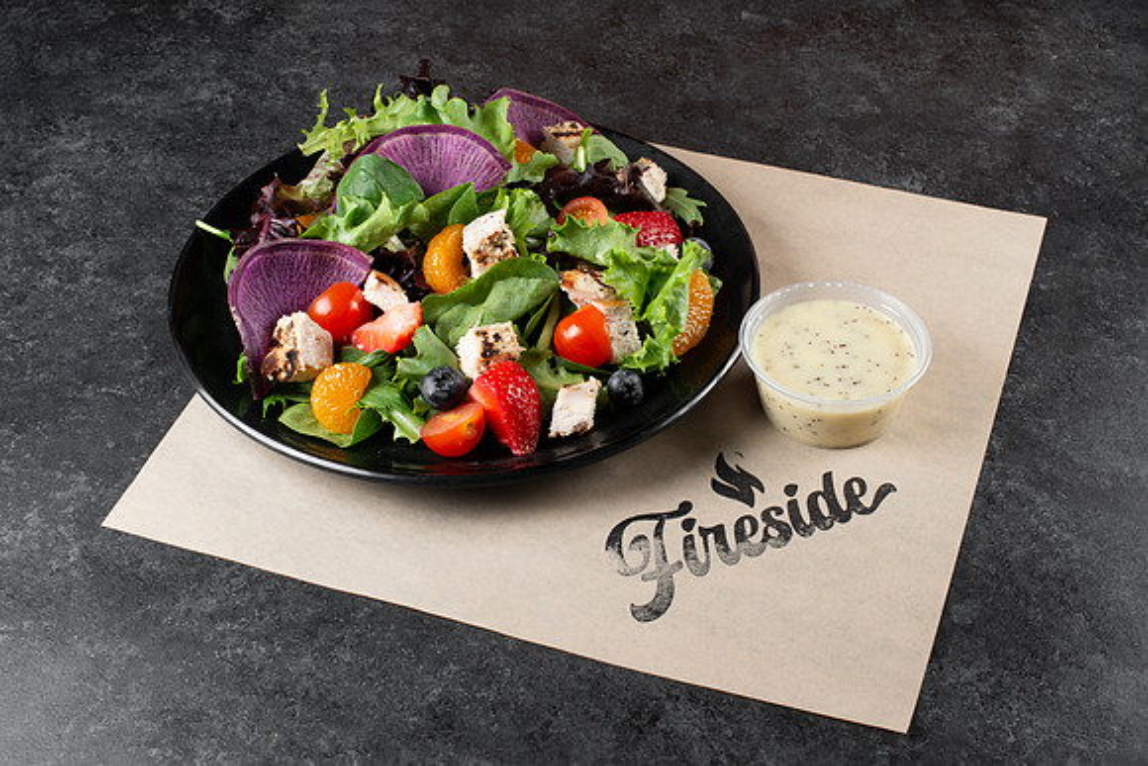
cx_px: 586
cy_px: 375
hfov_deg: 37.6
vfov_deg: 25.6
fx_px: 1685
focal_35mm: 53
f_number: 14
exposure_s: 1/200
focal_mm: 50
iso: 250
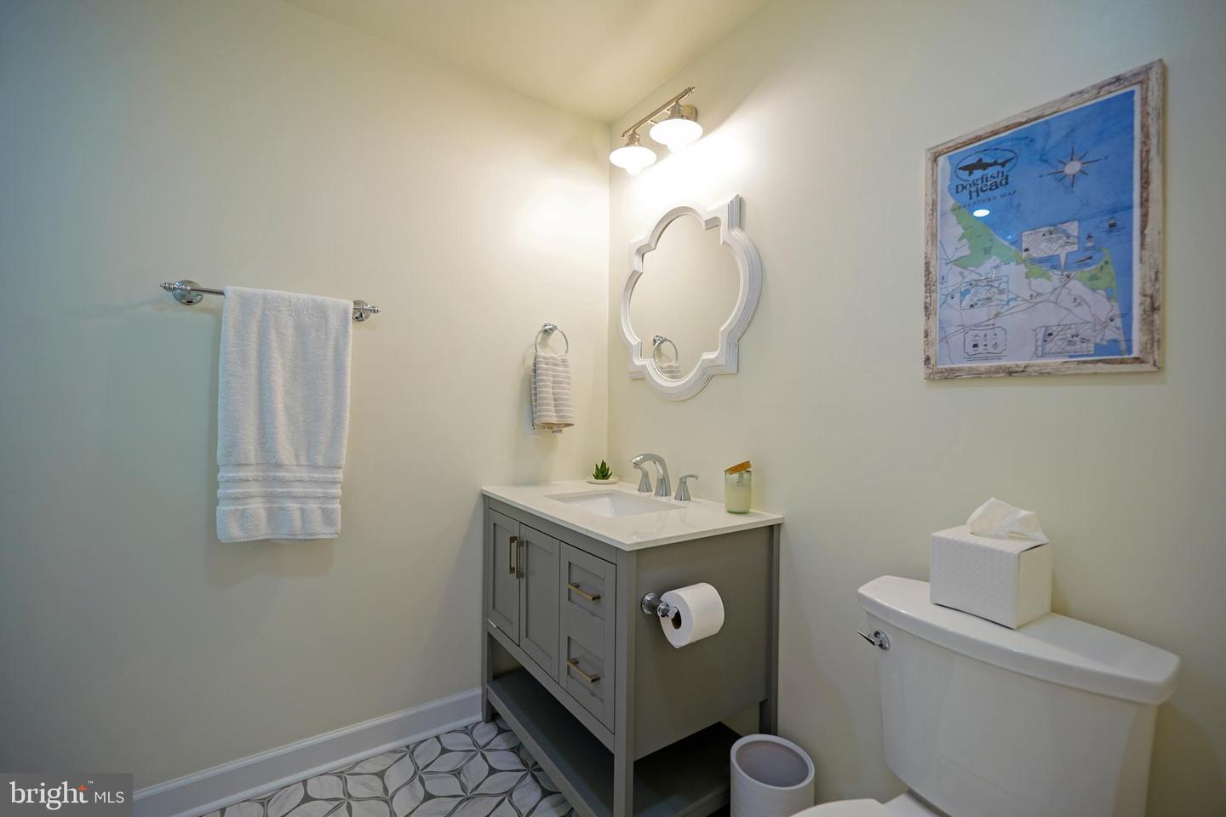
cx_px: 613
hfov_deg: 100.4
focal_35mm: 15
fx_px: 511
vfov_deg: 77.3
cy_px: 408
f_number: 3.2
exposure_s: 1/40
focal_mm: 10
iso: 100
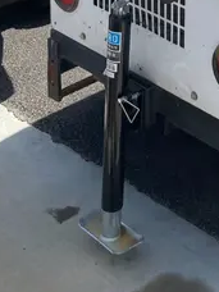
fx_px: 759
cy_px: -162
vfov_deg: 18.8
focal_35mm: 90
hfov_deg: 15.8
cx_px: 261
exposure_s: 1/2404
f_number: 1.8
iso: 20
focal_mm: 3.99
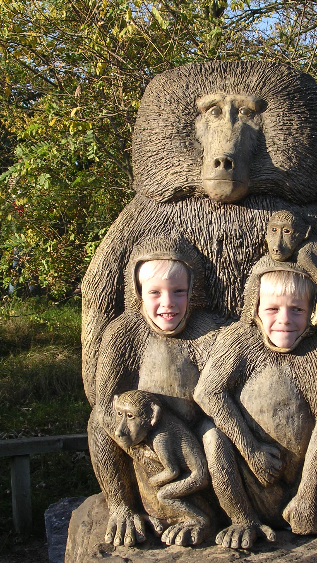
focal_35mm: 74
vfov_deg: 28.6
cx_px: 203
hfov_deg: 16.3
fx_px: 1106
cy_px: 279
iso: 100
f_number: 3.6
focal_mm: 10.2
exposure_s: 1/271
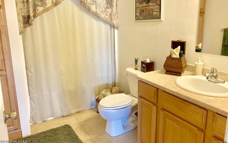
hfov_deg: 66.5
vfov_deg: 44.4
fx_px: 174
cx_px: 115
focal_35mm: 28
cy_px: 61
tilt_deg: -9.6
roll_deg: +0.2
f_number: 1.8
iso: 160
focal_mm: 4.25
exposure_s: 1/60
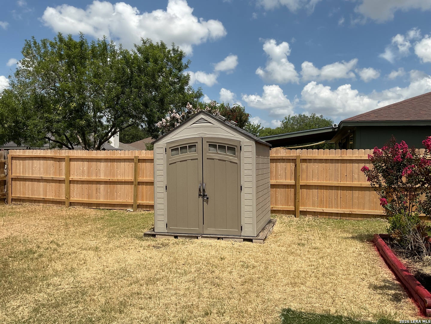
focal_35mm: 29
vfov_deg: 48.2
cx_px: 216
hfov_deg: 61.7
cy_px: 162
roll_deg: +0.3
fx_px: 361
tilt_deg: -1.1
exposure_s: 1/2959
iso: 16
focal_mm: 3
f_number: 1.8
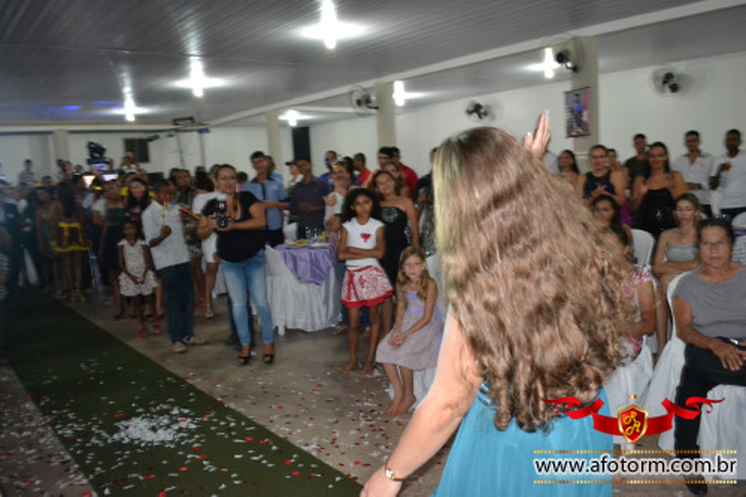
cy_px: 248
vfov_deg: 47.9
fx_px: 559
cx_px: 373
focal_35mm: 27
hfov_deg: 67.4
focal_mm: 18
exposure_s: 1/60
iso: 3200
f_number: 3.5
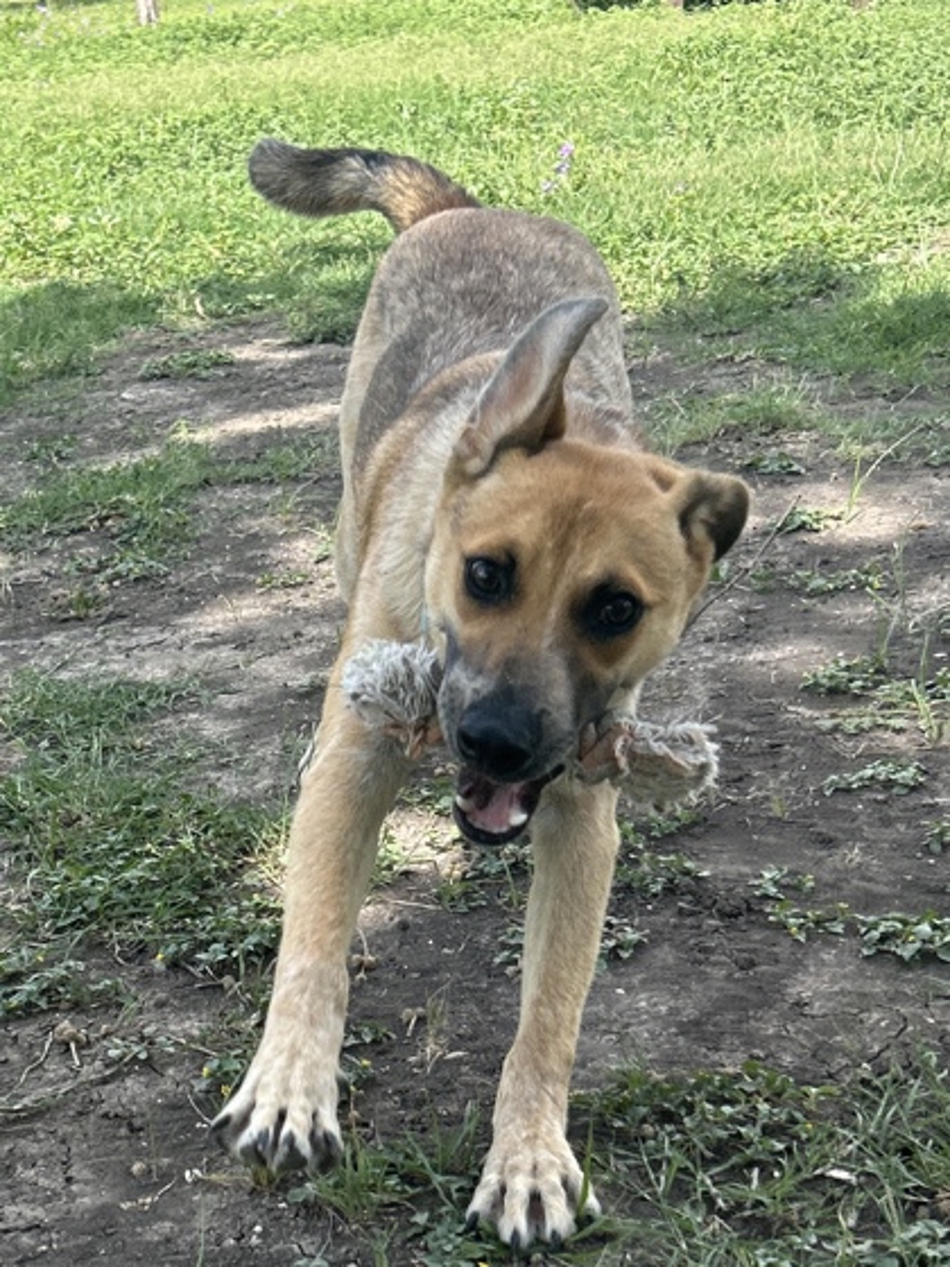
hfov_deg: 53.1
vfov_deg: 67.3
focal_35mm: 26
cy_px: 634
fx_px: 951
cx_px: 475
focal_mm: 5.7
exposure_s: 1/1621
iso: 50
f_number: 1.5
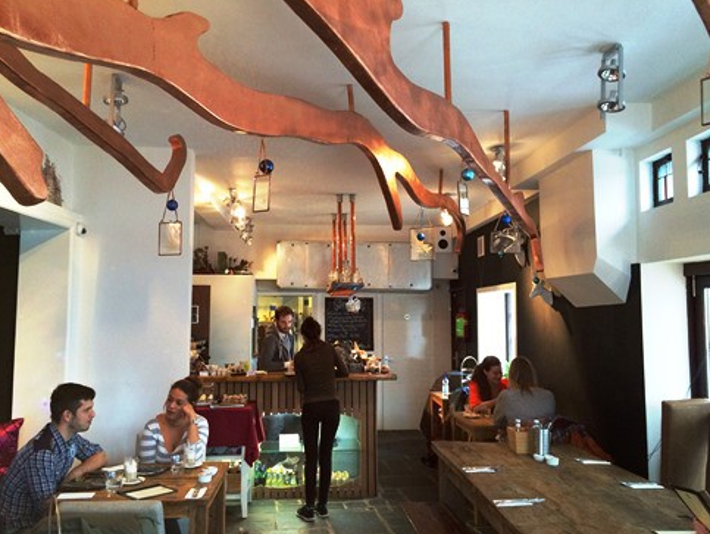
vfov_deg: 46.9
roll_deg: +0.3
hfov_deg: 59.9
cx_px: 347
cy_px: 268
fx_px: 616
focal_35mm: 30
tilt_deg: +5.2
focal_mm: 4.15
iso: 250
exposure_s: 1/33
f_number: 2.2
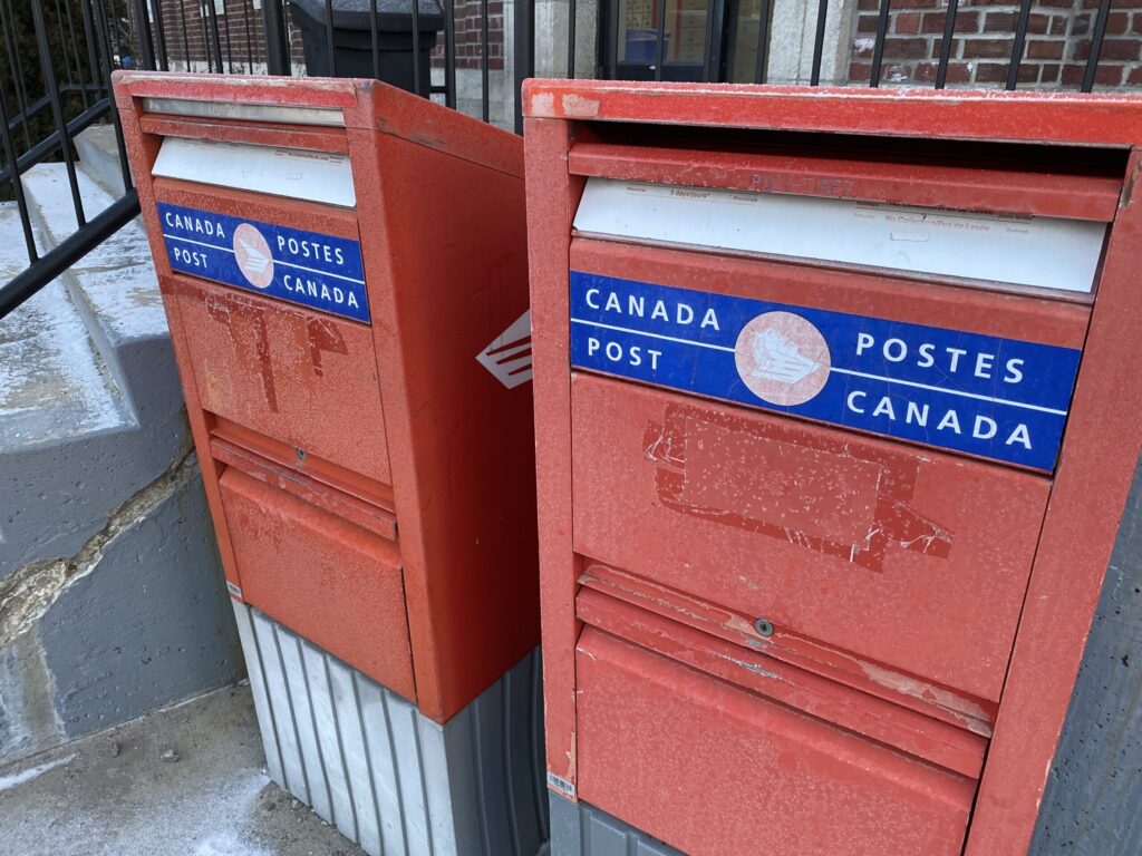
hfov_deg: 67.3
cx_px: 571
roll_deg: -0.9
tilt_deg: -22.9
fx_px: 858
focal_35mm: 26
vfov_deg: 53.1
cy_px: 428
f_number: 1.8
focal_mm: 4.25
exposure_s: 1/121
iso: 125
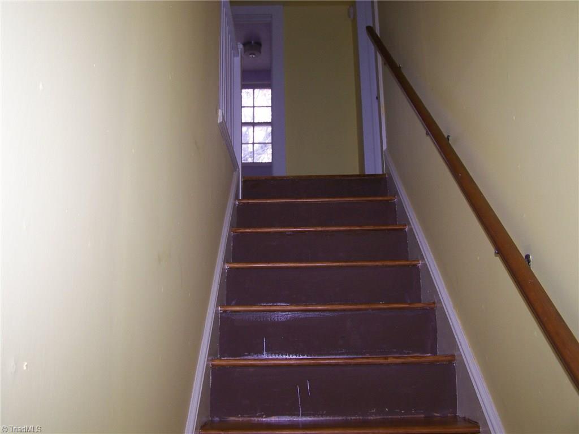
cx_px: 290
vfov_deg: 37.7
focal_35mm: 38
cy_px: 217
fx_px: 636
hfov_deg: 49.0
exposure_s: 1/60
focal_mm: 6.3
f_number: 2.8
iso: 80
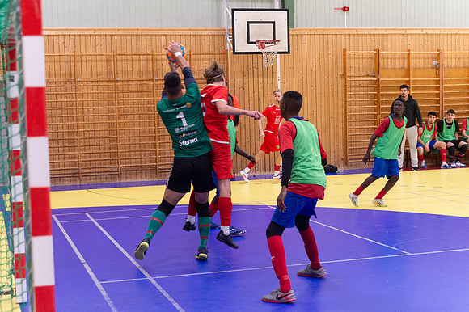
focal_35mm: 60
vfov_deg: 22.4
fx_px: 787
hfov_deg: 33.2
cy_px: 156
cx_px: 234
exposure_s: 1/500
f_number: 3.2
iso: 8000
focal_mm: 56
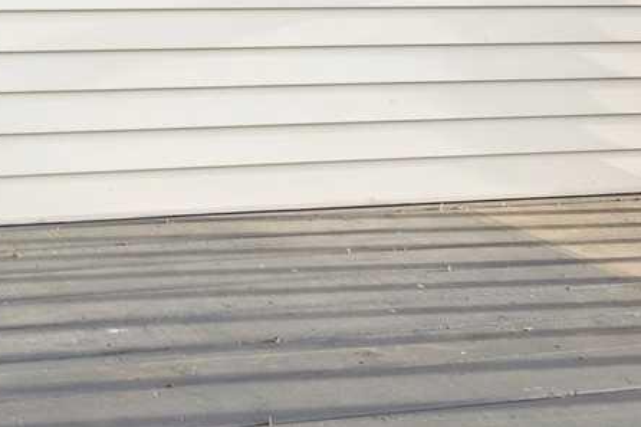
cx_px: -45
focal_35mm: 61
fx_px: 1086
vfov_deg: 20.8
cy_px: -77
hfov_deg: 29.9
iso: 200
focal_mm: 17
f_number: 8
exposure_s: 1/100
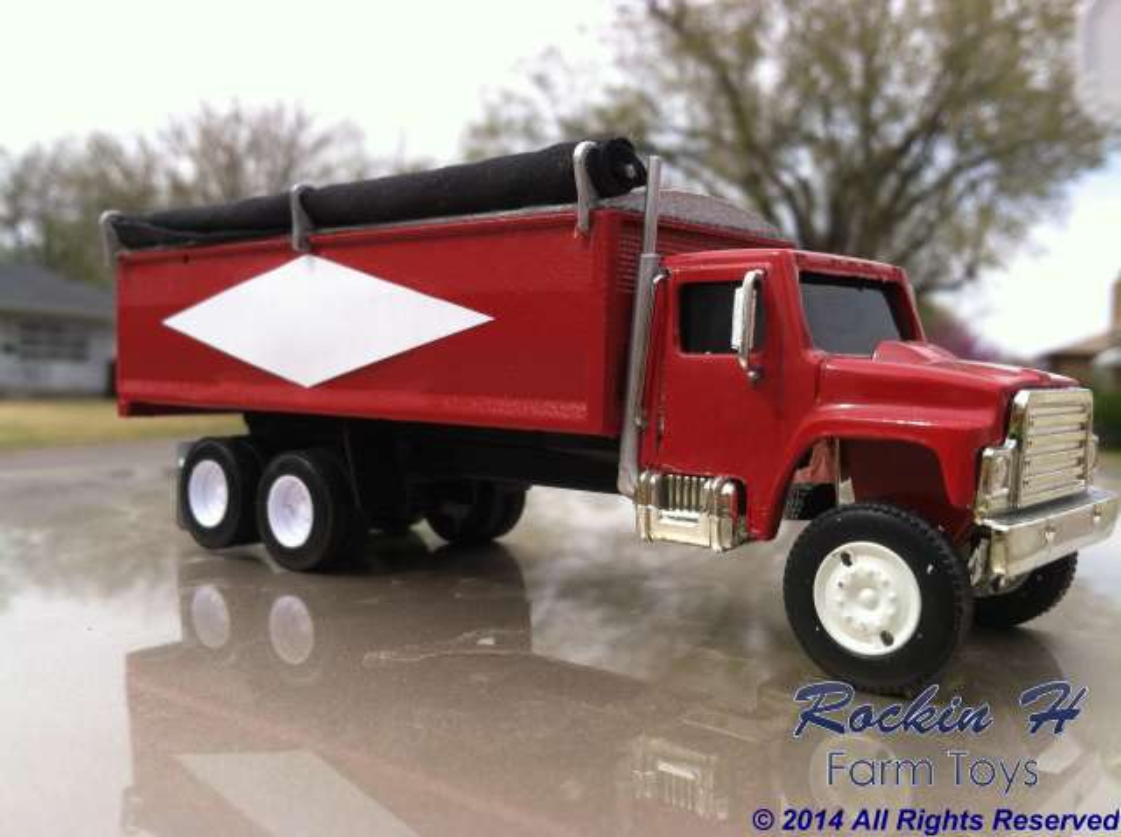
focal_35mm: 35
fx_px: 1132
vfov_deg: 40.6
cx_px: 560
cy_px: 418
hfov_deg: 52.7
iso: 80
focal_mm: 3.85
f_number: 2.8
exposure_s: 1/732
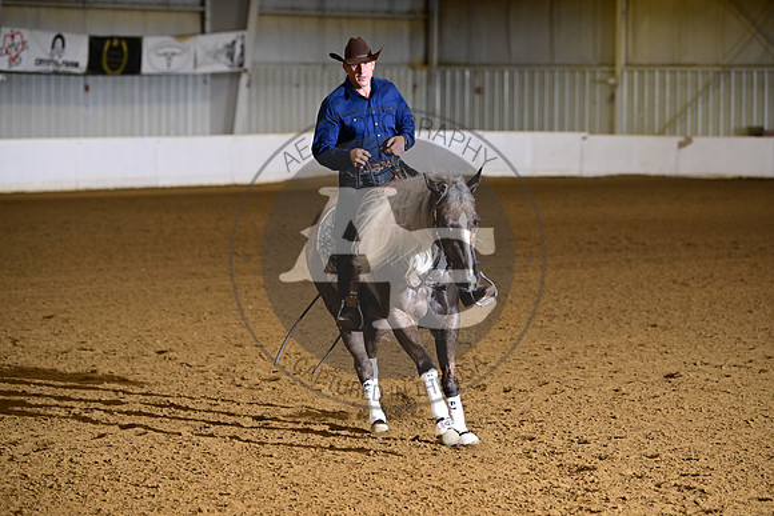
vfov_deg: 9.5
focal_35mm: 145
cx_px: 387
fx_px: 3118
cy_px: 258
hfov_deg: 14.2
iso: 2500
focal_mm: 145
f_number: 4
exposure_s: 1/200
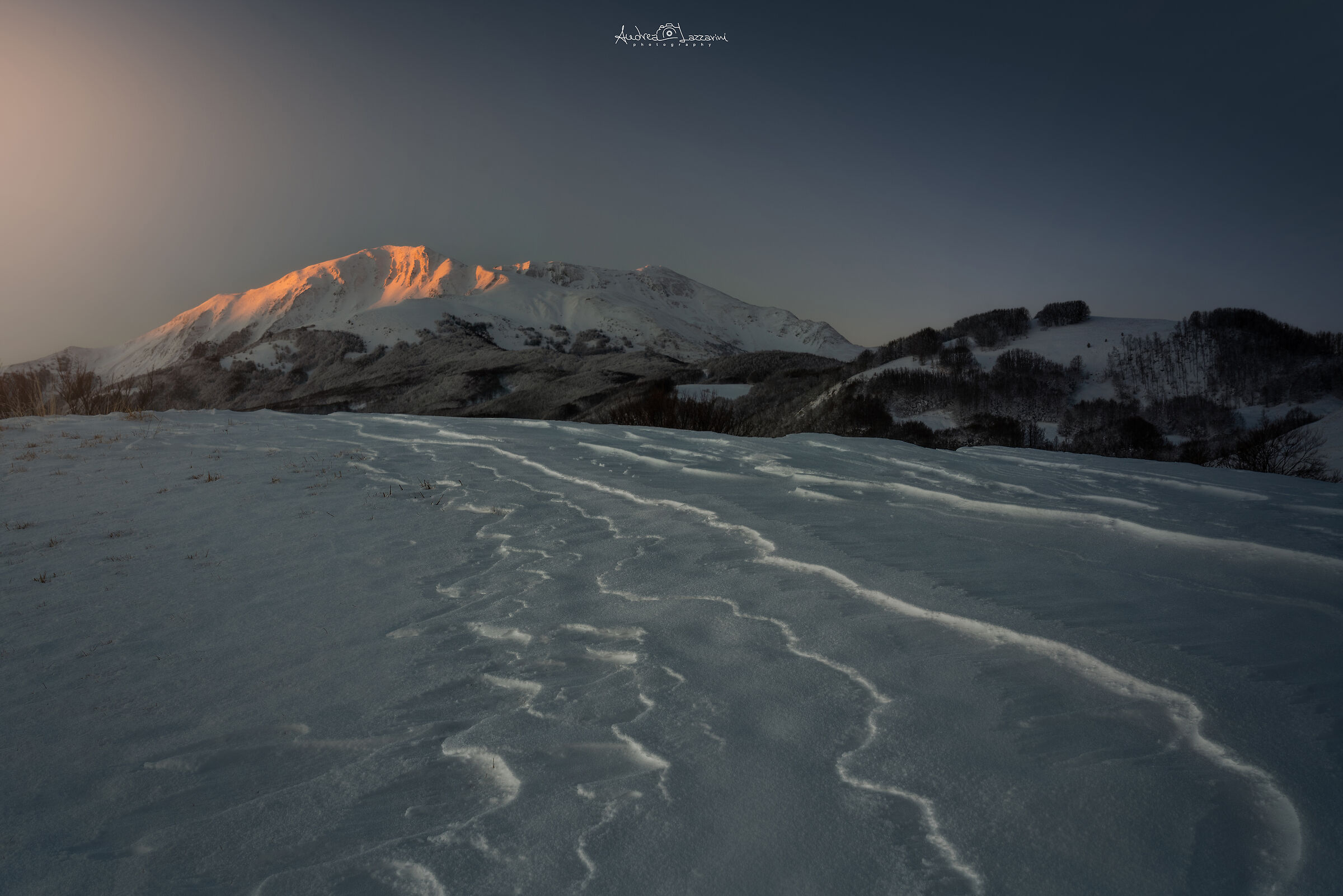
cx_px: 672
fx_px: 1455
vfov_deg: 34.2
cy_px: 448
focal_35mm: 39
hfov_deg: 49.5
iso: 100
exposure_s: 1/10
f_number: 11
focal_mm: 39
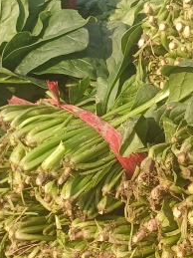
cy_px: 286
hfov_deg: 13.6
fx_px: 766
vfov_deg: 18.3
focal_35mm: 103
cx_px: 274
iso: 100
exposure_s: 1/246
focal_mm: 4.71
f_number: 1.79
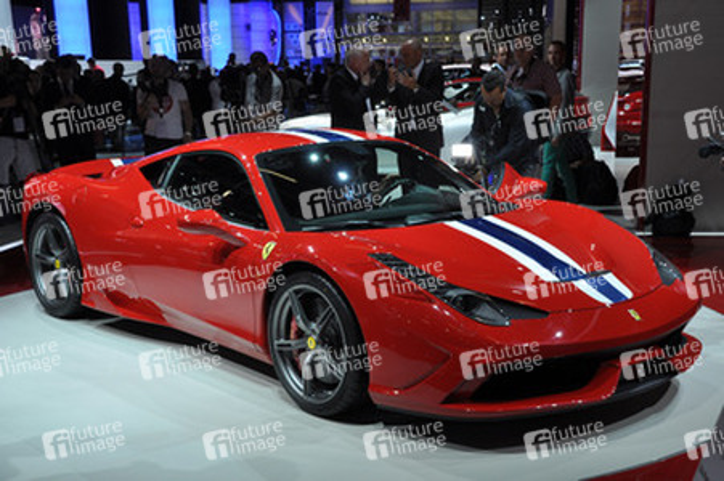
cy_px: 240
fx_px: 965
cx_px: 362
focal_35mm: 48
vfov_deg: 28.0
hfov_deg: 41.1
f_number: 5.6
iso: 280
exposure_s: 1/125
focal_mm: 32
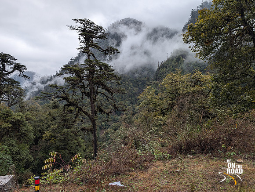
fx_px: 177
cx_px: 128
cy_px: 96
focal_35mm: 24
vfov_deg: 57.0
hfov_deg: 71.5
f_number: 1.68
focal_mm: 6.9
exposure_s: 1/295
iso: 21
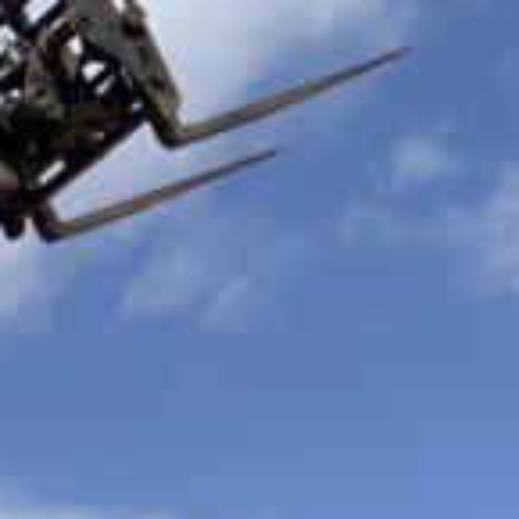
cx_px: -1013
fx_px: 3070
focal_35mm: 181
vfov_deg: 9.1
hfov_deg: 8.3
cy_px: 1020
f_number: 1.8
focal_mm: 3
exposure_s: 1/2141
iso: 16
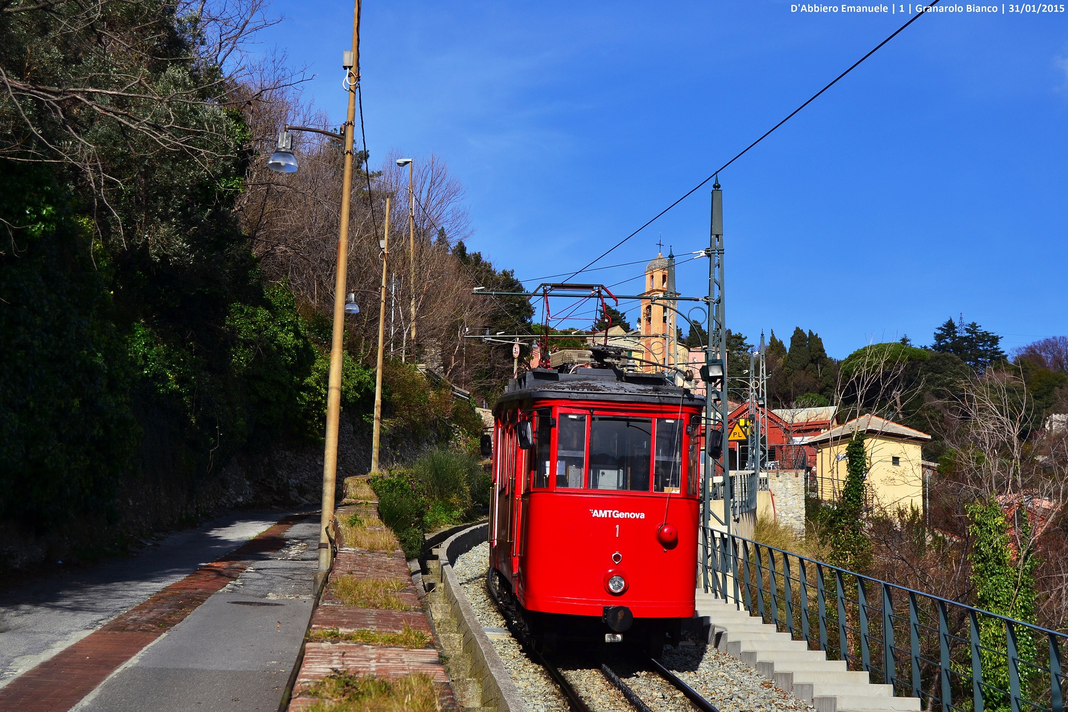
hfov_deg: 33.4
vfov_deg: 22.6
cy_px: 356
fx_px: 1780
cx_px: 534
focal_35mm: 60
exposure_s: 1/500
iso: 100
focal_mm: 40
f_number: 7.1
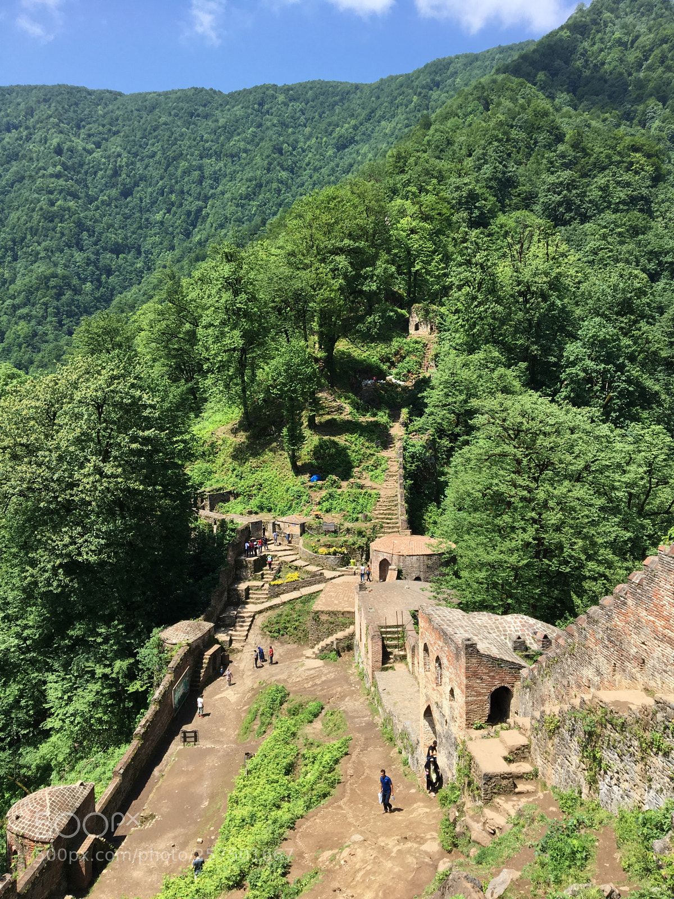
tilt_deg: -6.0
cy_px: 450
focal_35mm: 29
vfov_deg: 61.7
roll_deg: -0.9
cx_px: 337
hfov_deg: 48.2
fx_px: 753
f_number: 2.2
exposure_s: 1/864
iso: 25
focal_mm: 4.15
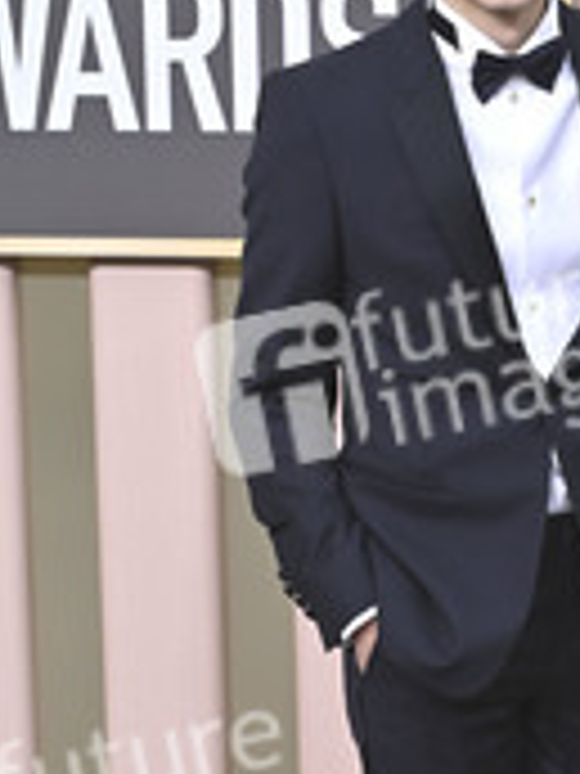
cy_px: 594
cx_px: 558
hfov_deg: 7.8
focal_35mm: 190
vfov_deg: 10.4
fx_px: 4245
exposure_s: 1/640
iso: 800
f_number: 8
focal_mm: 85
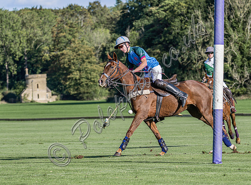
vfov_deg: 5.2
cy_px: 117
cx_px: 155
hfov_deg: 7.0
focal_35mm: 286
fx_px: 2063
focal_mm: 165
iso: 250
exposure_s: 1/1600
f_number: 4.8
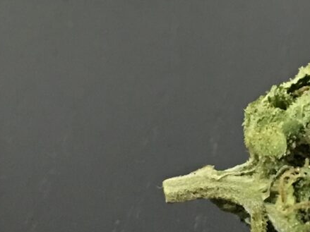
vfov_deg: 8.8
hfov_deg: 11.6
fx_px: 1513
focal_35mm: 169
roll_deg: -1.0
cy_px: 164
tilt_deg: -29.4
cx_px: 298
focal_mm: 4.15
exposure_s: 1/10
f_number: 2.2
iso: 100
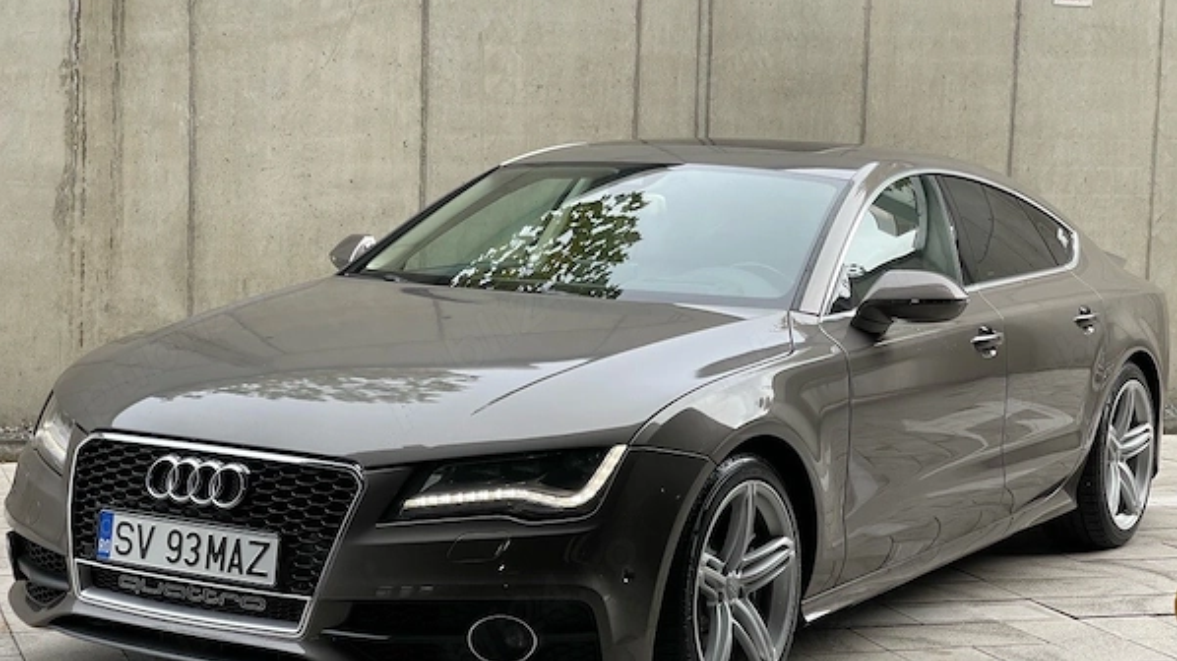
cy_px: 332
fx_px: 2184
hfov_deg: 30.2
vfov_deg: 17.2
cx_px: 588
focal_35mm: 70
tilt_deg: -5.1
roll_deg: -1.5
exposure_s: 1/99
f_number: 2.2
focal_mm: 7.5
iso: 32
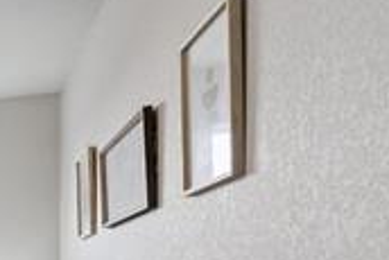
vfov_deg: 24.3
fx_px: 562
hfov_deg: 22.4
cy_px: 285
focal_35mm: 52
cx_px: -308
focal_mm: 14
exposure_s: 1/8
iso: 800
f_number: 11
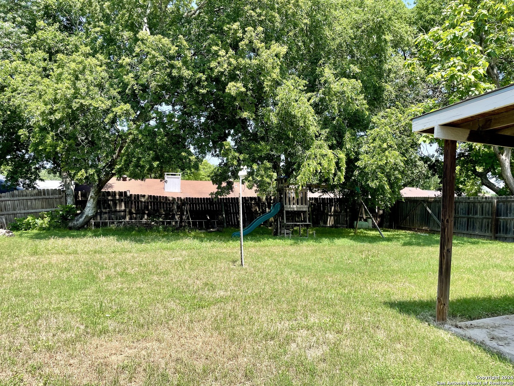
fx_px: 386
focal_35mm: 26
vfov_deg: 53.1
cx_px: 257
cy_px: 193
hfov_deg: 67.3
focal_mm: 4.2
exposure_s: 1/1114
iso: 32
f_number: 1.6
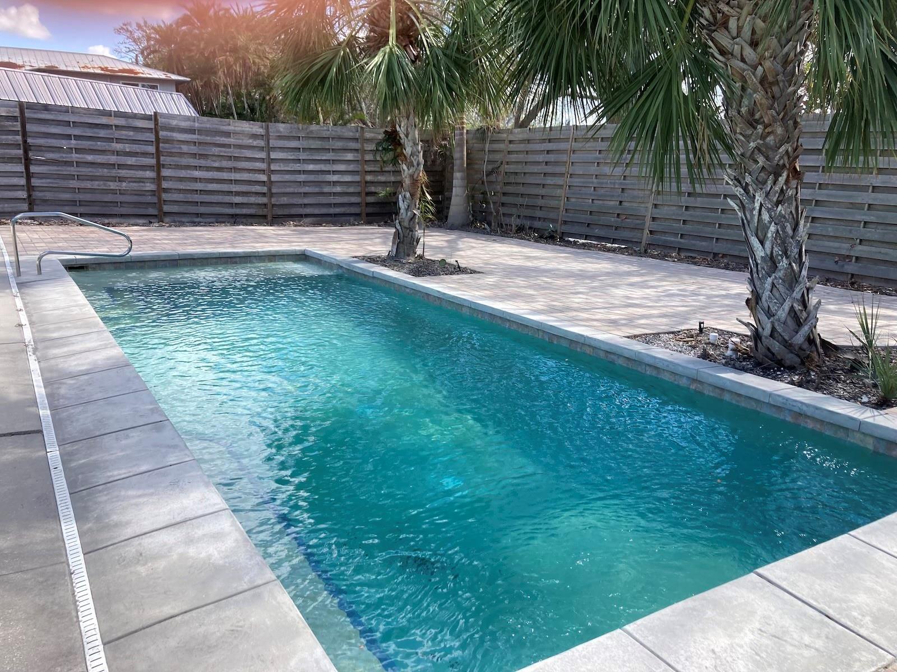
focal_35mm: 28
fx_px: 726
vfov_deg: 49.7
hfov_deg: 63.4
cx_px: 448
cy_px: 336
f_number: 1.8
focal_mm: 3.99
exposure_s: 1/640
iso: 20
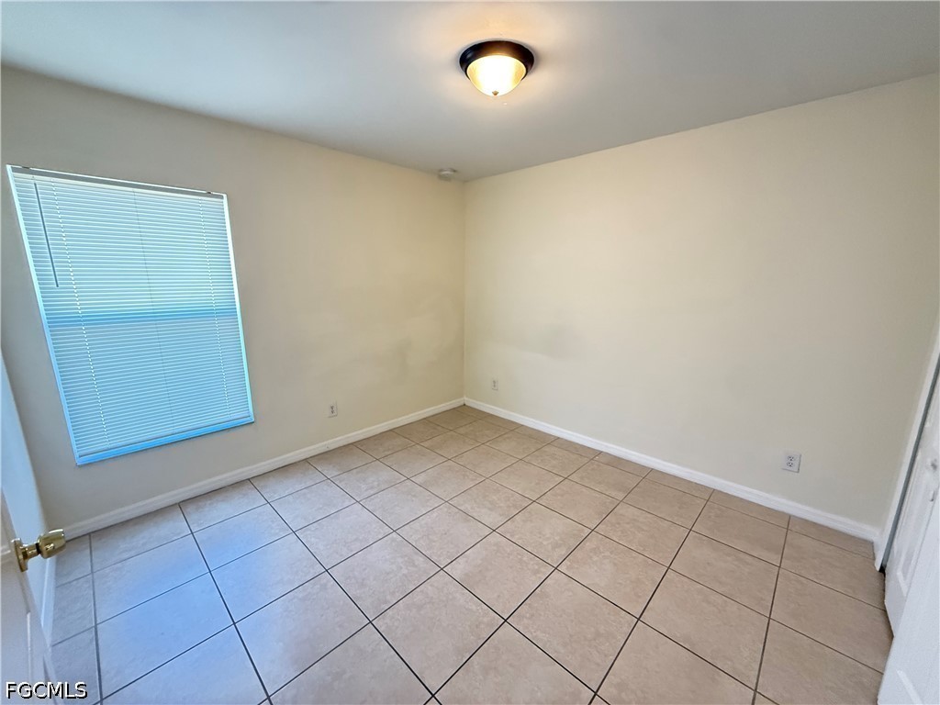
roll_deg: -0.3
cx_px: 470
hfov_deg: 102.1
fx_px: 380
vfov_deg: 85.7
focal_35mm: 14
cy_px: 352
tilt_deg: -11.7
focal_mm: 2.22
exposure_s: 1/60
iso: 640
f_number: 2.2
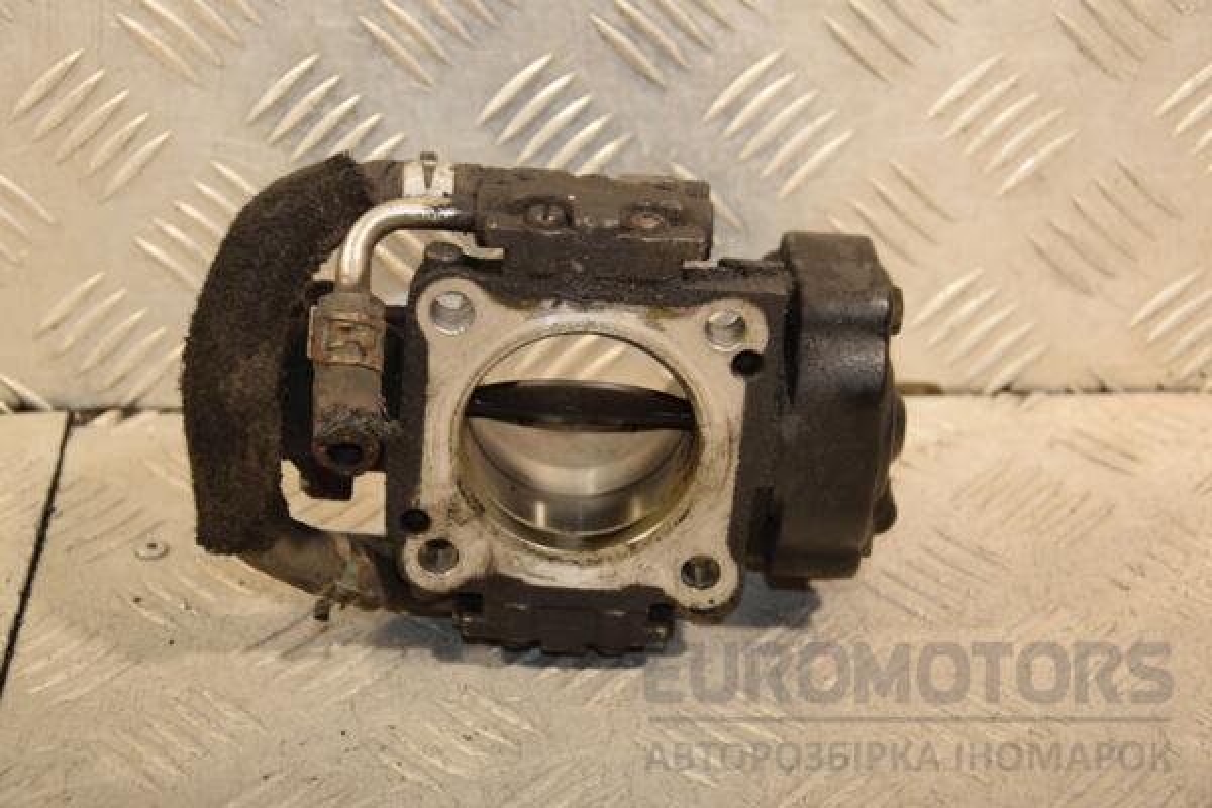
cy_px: 404
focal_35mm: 78
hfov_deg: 26.0
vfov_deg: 17.5
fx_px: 2626
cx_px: 606
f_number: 5
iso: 800
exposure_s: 1/200
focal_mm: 52
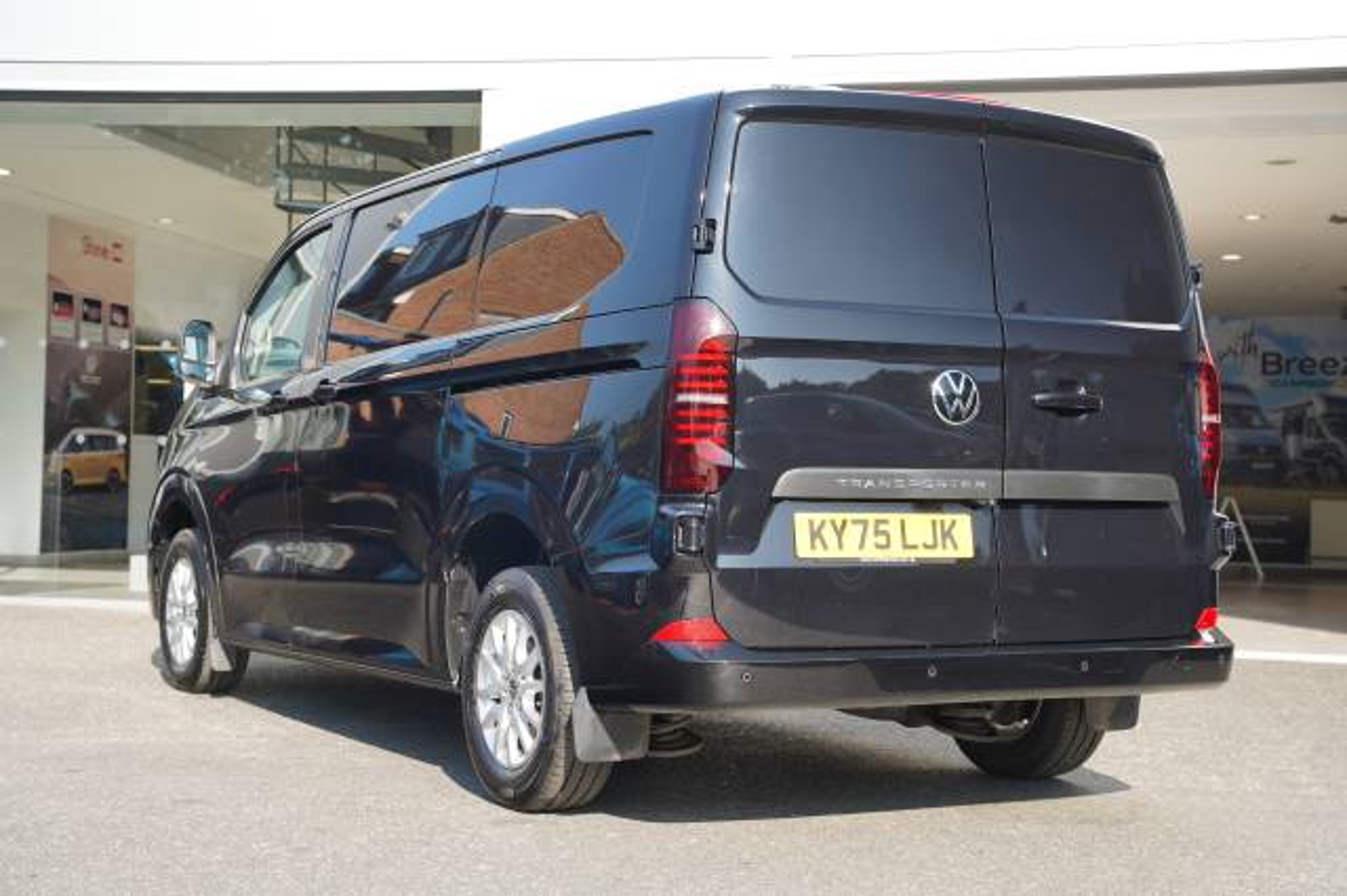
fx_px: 1986
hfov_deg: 37.5
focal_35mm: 53
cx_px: 674
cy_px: 448
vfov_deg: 25.4
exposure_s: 1/80
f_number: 4.5
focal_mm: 53.1
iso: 100
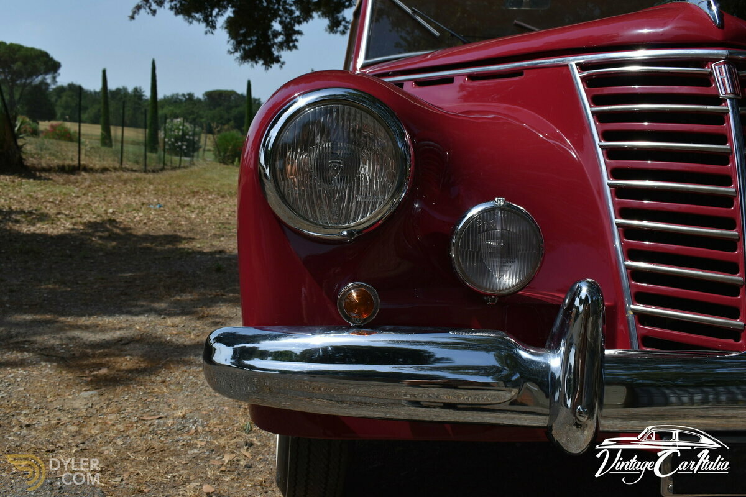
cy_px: 248
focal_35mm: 36
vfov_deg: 36.9
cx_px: 373
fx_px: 746
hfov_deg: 53.1
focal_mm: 24
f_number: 10
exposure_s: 1/400
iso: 100
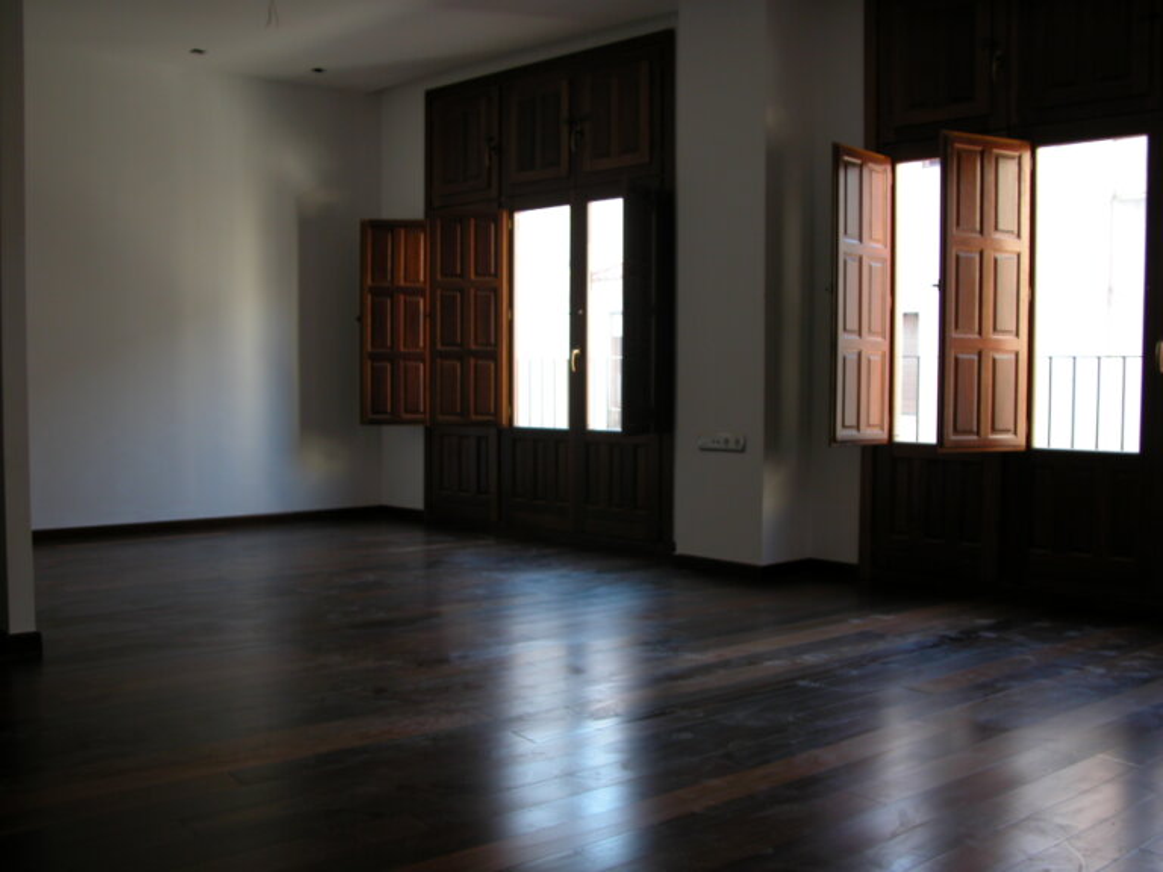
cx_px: 582
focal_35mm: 34
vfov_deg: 41.8
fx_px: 1142
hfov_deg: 54.0
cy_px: 436
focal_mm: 8.9
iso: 100
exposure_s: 1/24.5
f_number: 2.8
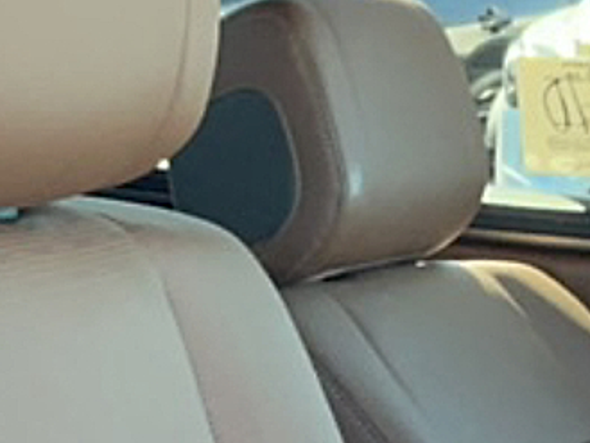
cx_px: 746
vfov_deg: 9.4
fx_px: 2489
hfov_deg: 13.1
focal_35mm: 146
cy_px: 947
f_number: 1.8
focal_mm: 3
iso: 64
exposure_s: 1/120
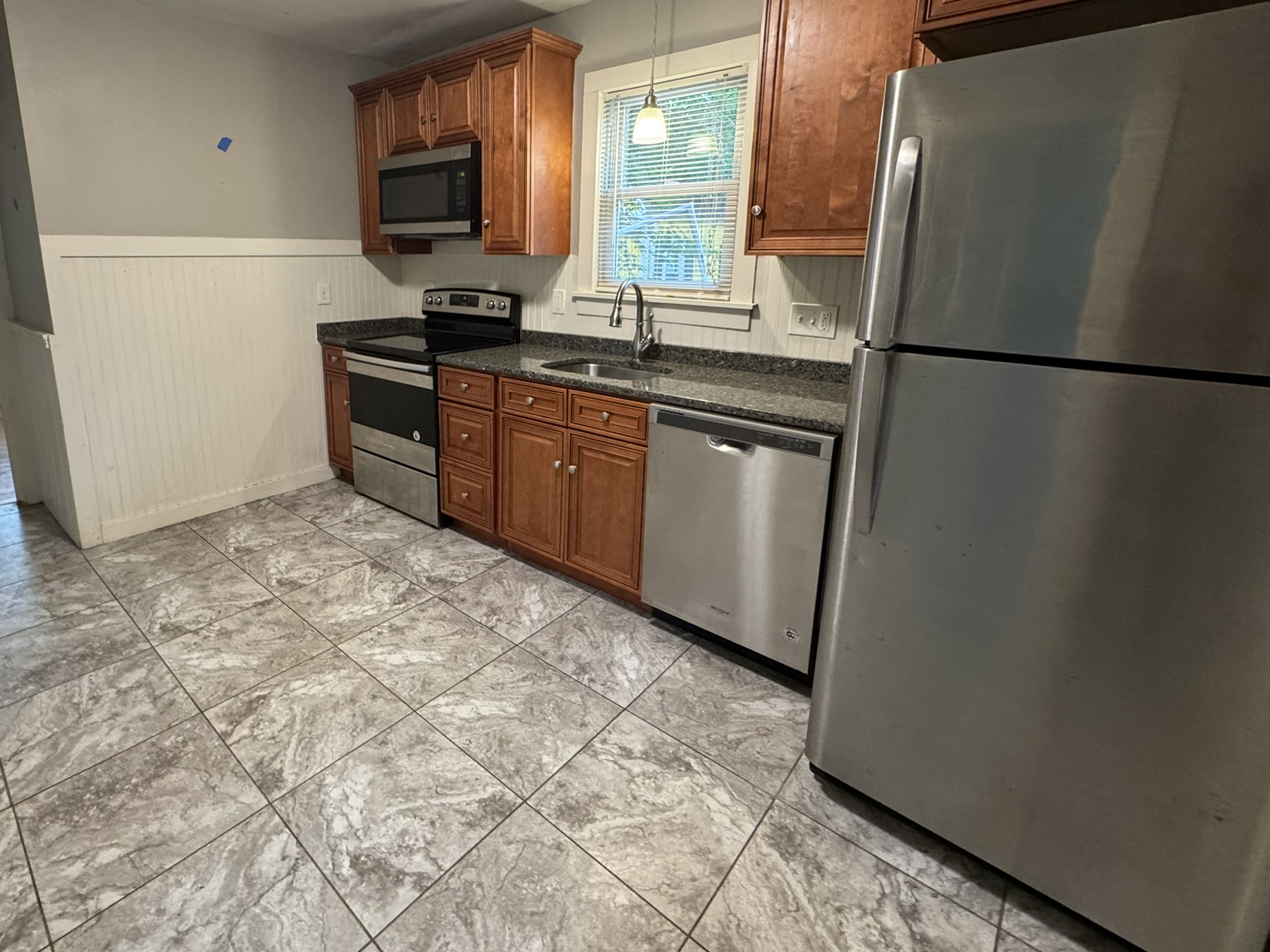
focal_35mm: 17
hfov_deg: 89.9
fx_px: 624
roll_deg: +0.1
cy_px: 388
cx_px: 511
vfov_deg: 74.0
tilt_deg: -11.9
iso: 400
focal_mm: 2.22
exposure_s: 1/60
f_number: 2.2
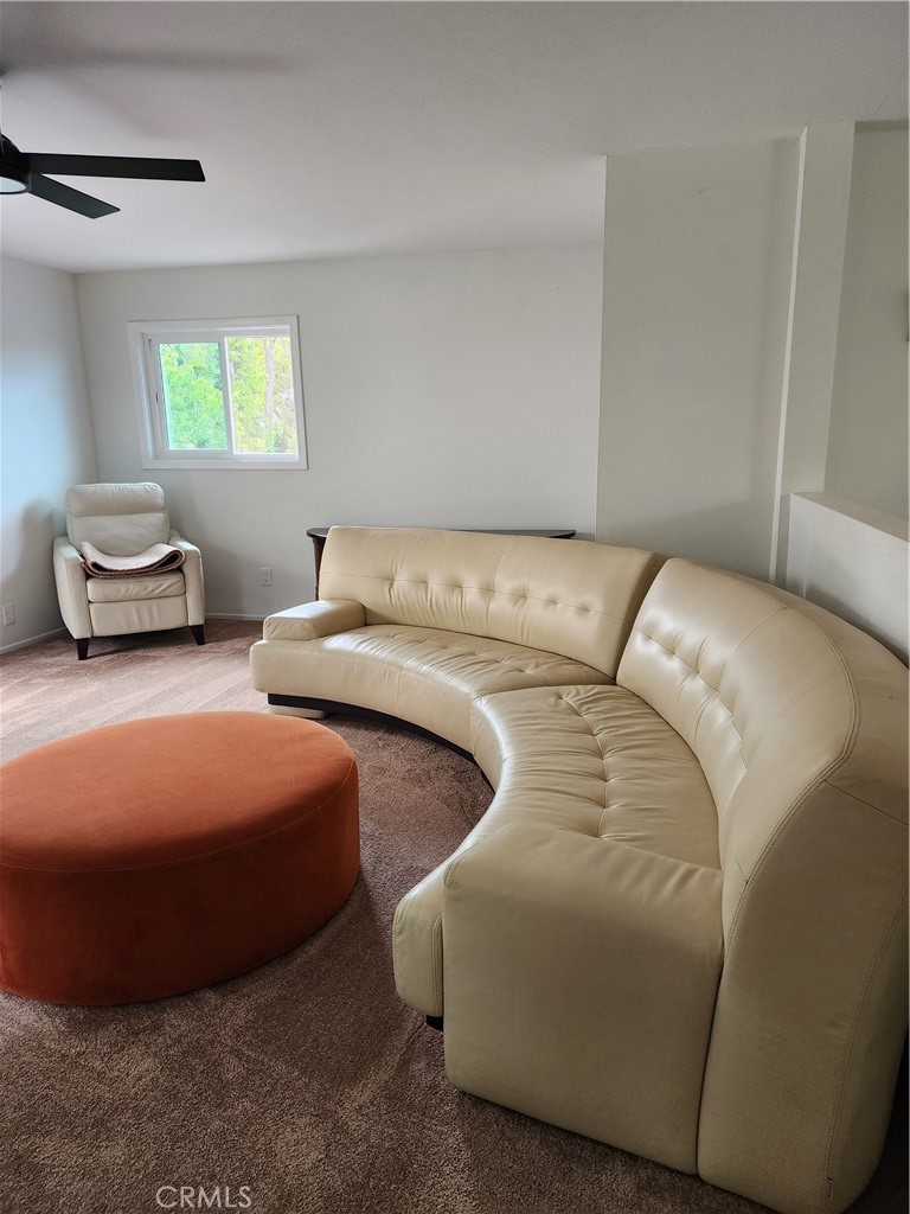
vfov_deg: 73.9
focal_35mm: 23
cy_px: 607
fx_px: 806
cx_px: 455
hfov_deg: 58.9
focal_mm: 6.4
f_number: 1.8
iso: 160
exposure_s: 1/120
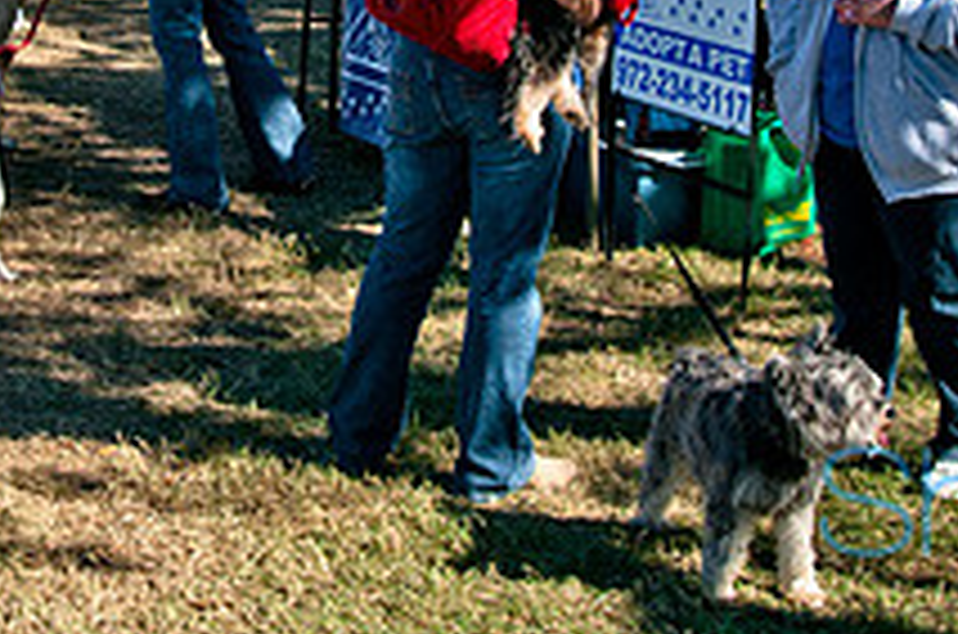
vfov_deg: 13.5
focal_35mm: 98
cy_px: -133
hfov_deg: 20.7
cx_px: 234
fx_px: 2602
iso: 200
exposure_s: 1/1250
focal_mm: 24
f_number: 5
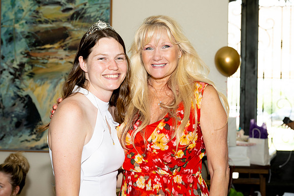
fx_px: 482
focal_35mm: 59
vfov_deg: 23.0
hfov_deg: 33.9
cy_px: 98
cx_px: 147
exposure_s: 1/100
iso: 640
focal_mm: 59
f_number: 6.3
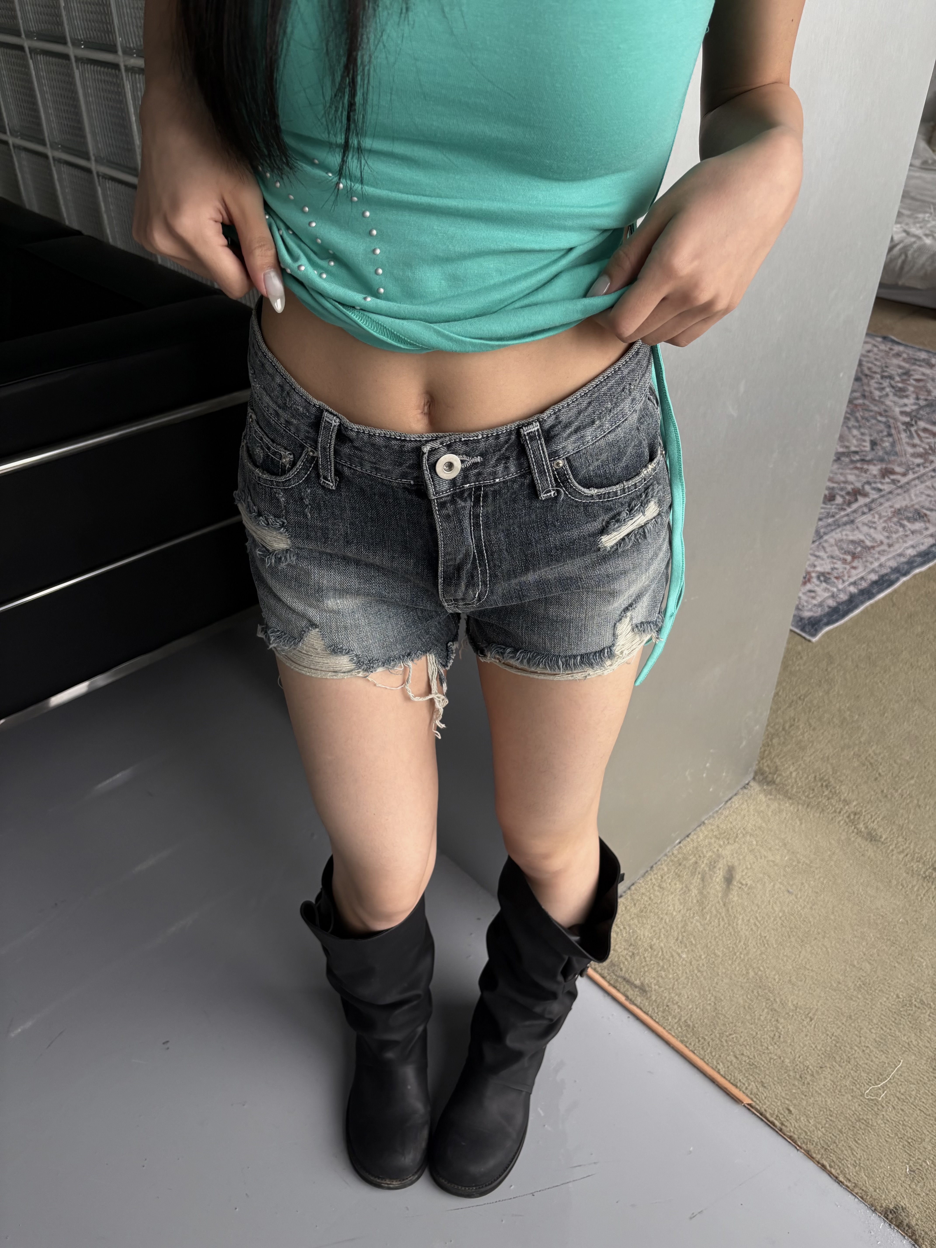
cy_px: 624
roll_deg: -1.3
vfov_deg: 67.3
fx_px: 938
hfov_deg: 53.1
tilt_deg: -35.3
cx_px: 468
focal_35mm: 26
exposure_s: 1/121
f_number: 1.6
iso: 125
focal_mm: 5.96
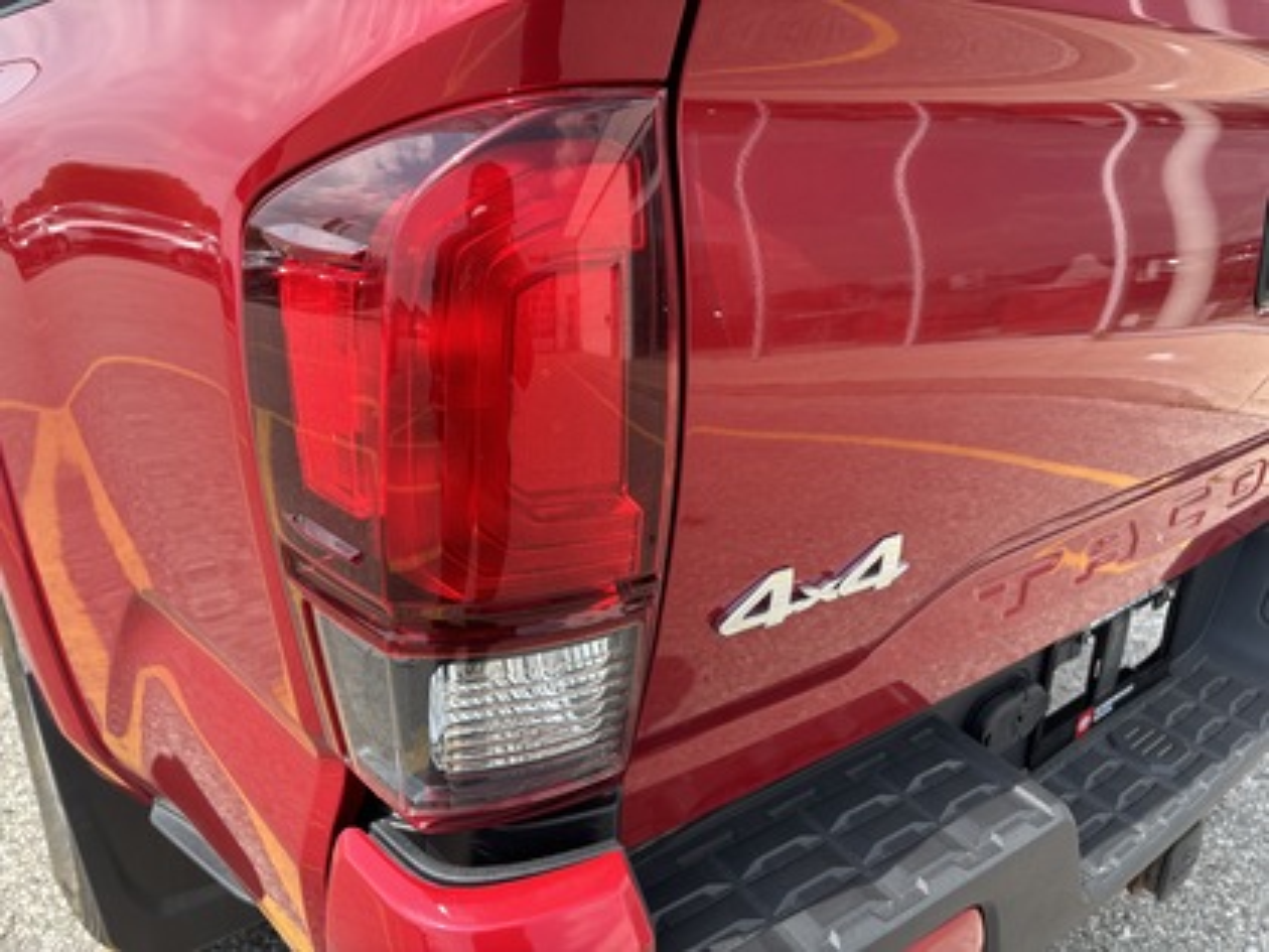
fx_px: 953
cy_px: 476
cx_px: 634
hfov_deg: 67.3
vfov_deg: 53.1
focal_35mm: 26
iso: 50
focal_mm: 5.96
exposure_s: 1/961
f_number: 1.6
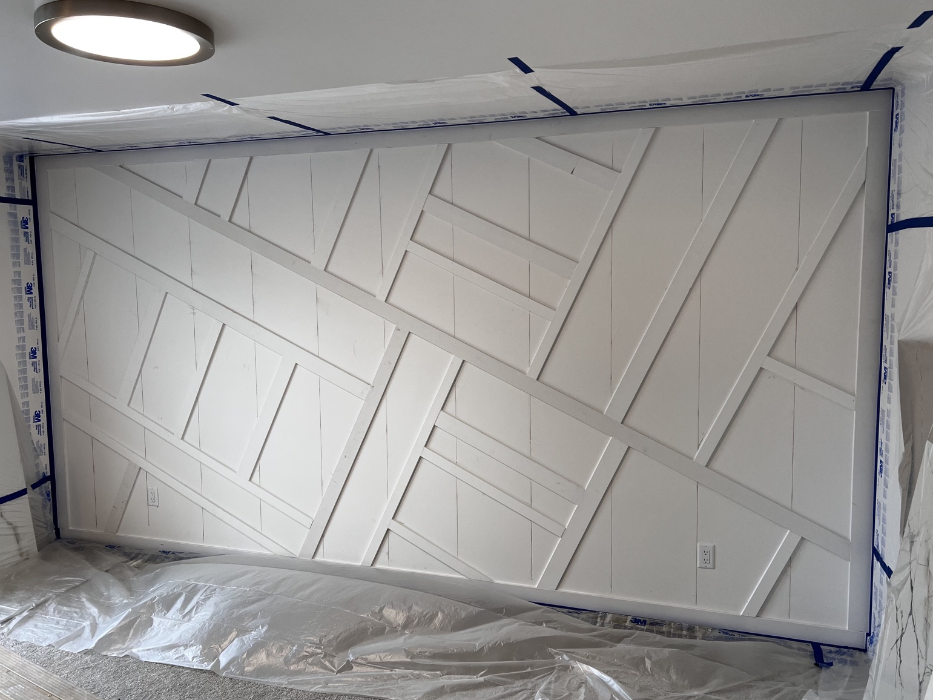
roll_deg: +0.6
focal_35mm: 27
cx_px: 460
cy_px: 349
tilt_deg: -5.1
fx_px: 728
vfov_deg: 51.4
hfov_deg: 65.3
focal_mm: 5.7
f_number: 1.5
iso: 80
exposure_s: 1/120
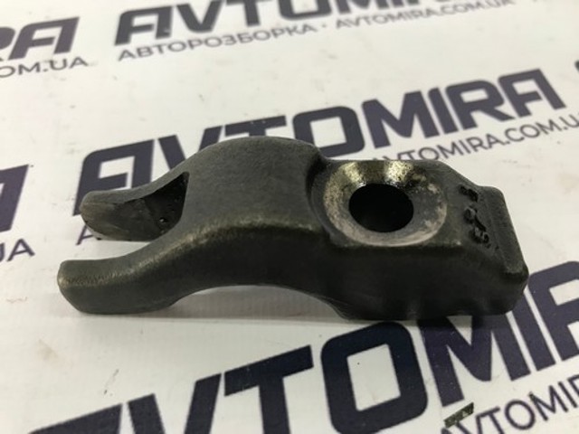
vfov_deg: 49.7
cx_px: 290
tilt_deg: -51.0
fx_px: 468
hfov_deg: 63.4
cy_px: 217
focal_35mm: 28
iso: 50
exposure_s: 1/17
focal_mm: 3.99
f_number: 1.8
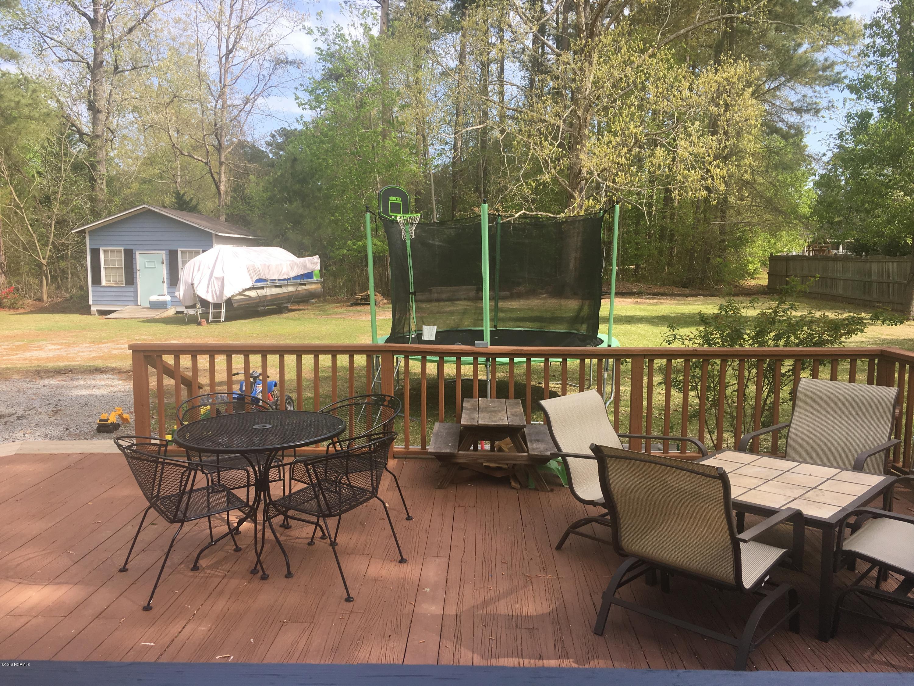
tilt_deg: -6.4
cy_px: 343
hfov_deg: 61.7
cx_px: 457
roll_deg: -0.7
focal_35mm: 29
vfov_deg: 48.2
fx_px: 766
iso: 25
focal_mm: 4.15
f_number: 2.2
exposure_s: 1/557
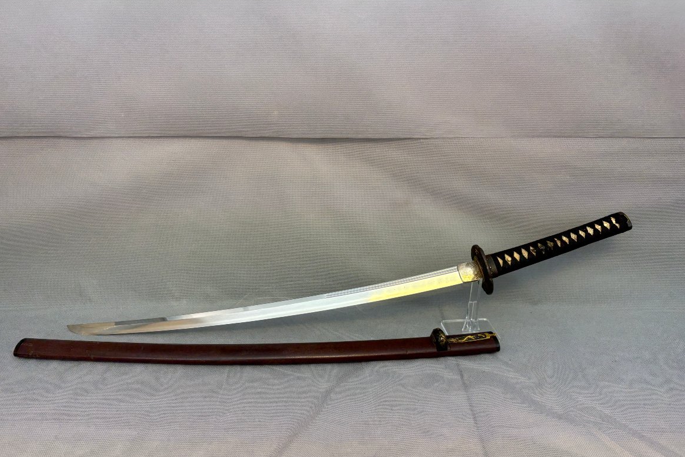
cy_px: 234
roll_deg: +1.1
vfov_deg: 46.4
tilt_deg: -22.8
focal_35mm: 28
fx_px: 533
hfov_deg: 65.5
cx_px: 335
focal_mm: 5.96
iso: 125
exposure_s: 1/100
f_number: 1.6
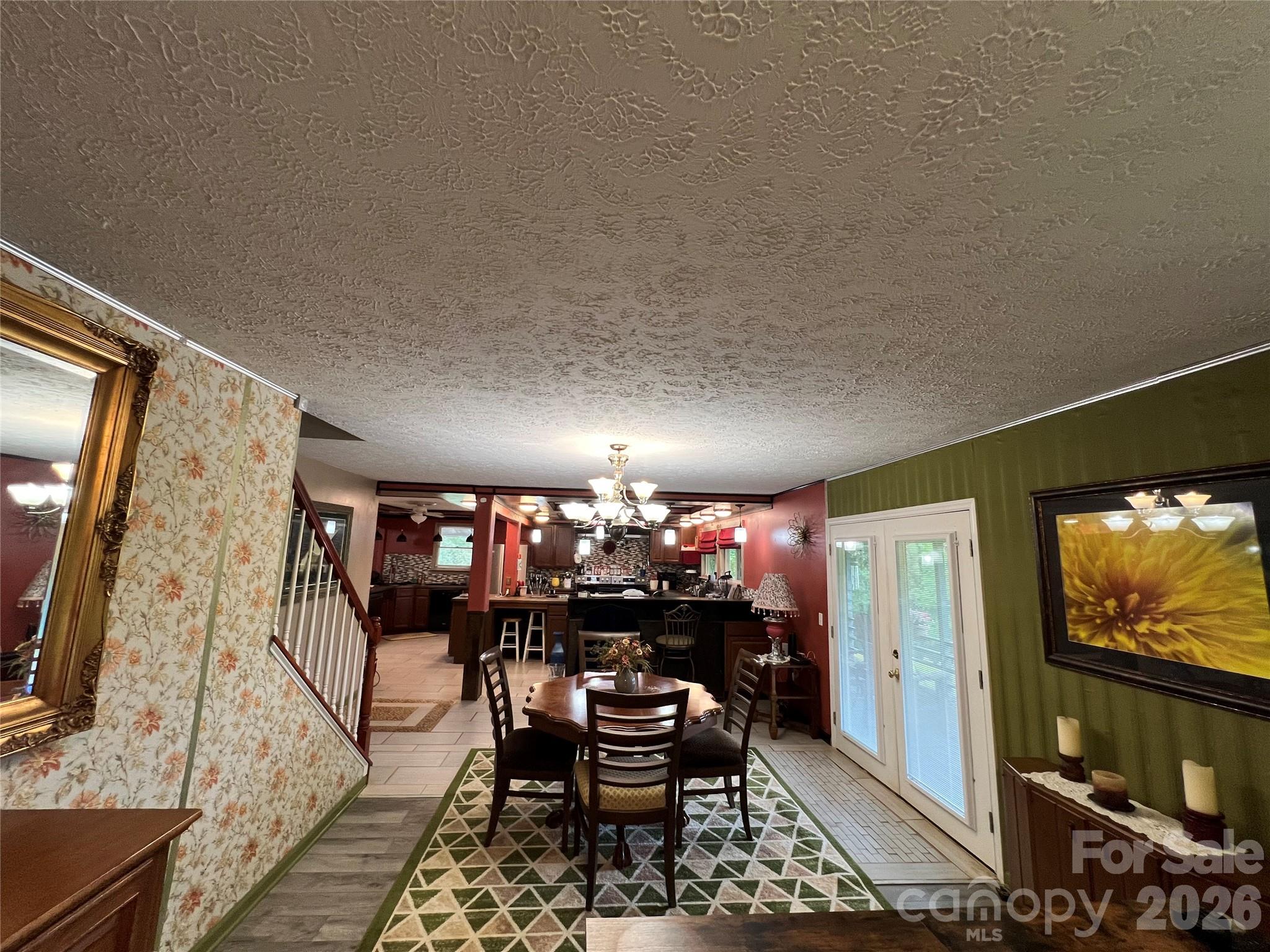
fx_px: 477
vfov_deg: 89.9
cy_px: 476
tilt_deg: +8.1
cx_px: 635
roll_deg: -1.5
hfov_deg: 106.2
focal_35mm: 13
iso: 200
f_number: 1.8
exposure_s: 1/120
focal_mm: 1.57
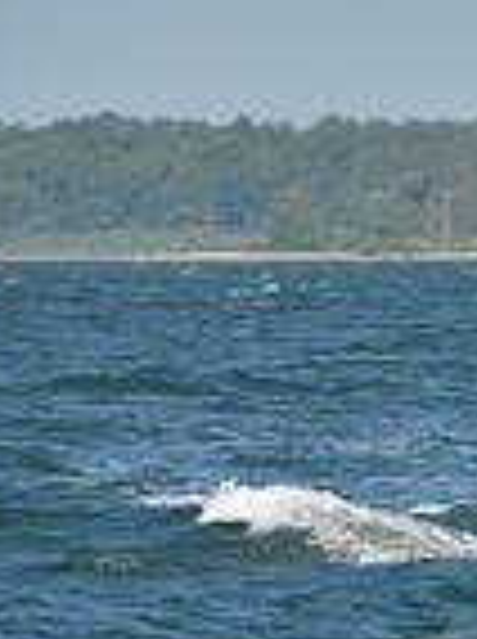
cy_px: 317
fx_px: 14503
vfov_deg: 2.5
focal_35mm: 787
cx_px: 1256
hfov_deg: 1.9
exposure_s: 1/1250
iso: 280
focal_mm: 200
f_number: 8
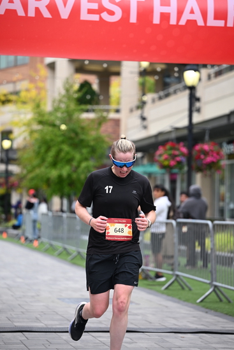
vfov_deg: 19.5
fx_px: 1023
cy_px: 175
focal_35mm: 105
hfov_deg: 13.0
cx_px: 117
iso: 640
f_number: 2.8
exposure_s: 1/2000
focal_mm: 105
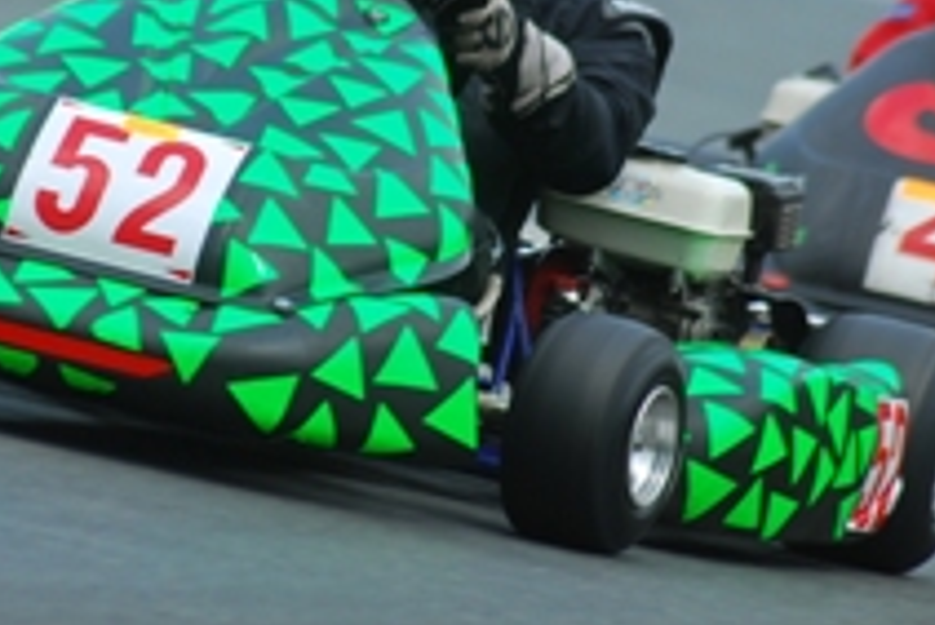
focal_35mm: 782
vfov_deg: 1.8
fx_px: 20324
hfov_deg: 2.6
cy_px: 91
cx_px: 372
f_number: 5.3
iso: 100
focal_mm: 220
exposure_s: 1/320
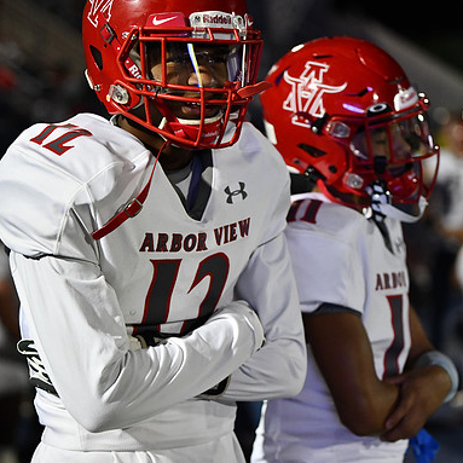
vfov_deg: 15.0
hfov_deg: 15.0
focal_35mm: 116
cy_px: 280
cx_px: 230
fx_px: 1755
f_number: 2.8
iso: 5000
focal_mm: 90
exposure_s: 1/1250
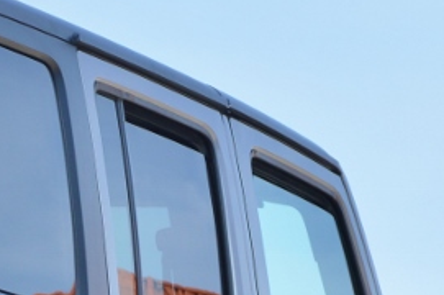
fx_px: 5420
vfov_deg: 3.1
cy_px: 578
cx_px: 62
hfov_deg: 4.7
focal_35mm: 440
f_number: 5.6
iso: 180
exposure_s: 1/500
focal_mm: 62
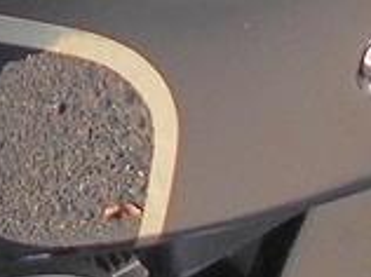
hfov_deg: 9.8
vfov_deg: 6.6
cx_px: -94
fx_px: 2119
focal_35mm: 198
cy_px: -639
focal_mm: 4.6
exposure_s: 1/60
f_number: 3.2
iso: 80
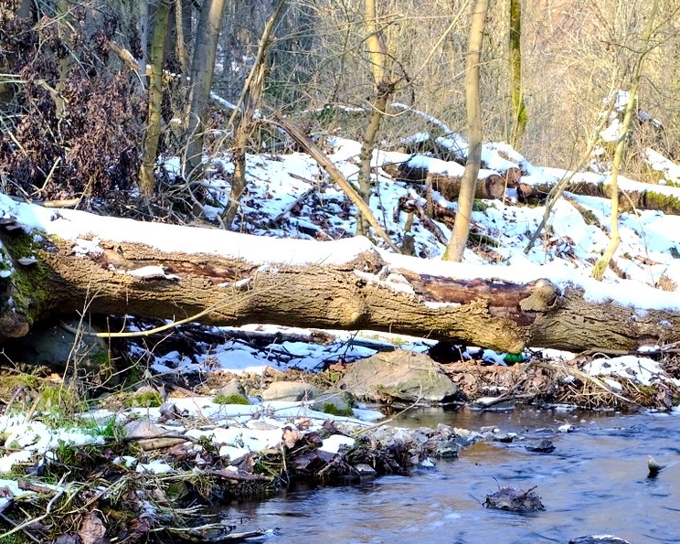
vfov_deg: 17.8
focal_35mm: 84
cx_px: 376
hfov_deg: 22.7
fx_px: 1690
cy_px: 564
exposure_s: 1/6
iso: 100
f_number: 16
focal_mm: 40
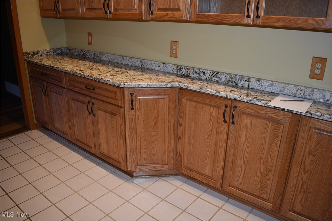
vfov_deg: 47.9
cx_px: 166
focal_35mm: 27
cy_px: 110
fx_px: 249
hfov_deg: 67.4
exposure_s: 1/125
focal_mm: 18
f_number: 3.5
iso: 800
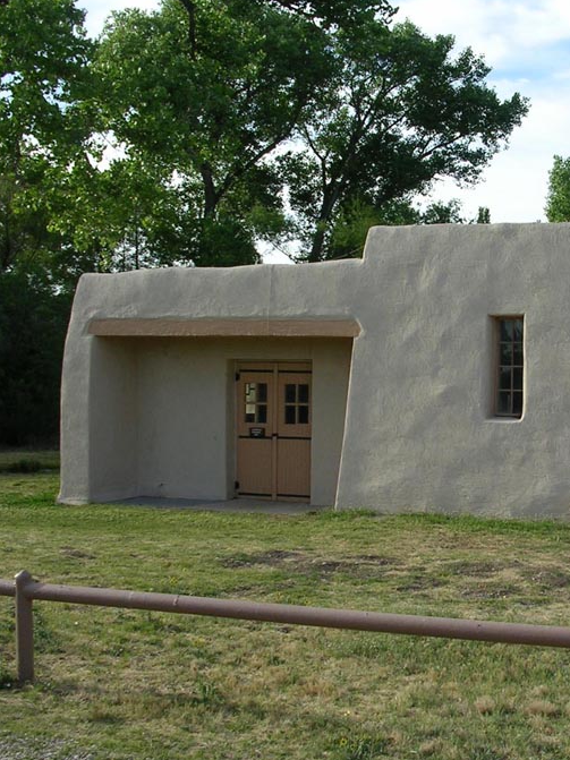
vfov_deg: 37.5
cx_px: 453
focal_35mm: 51
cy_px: 379
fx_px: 1120
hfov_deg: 28.0
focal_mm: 5.8
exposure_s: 1/165
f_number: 5.6
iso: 50
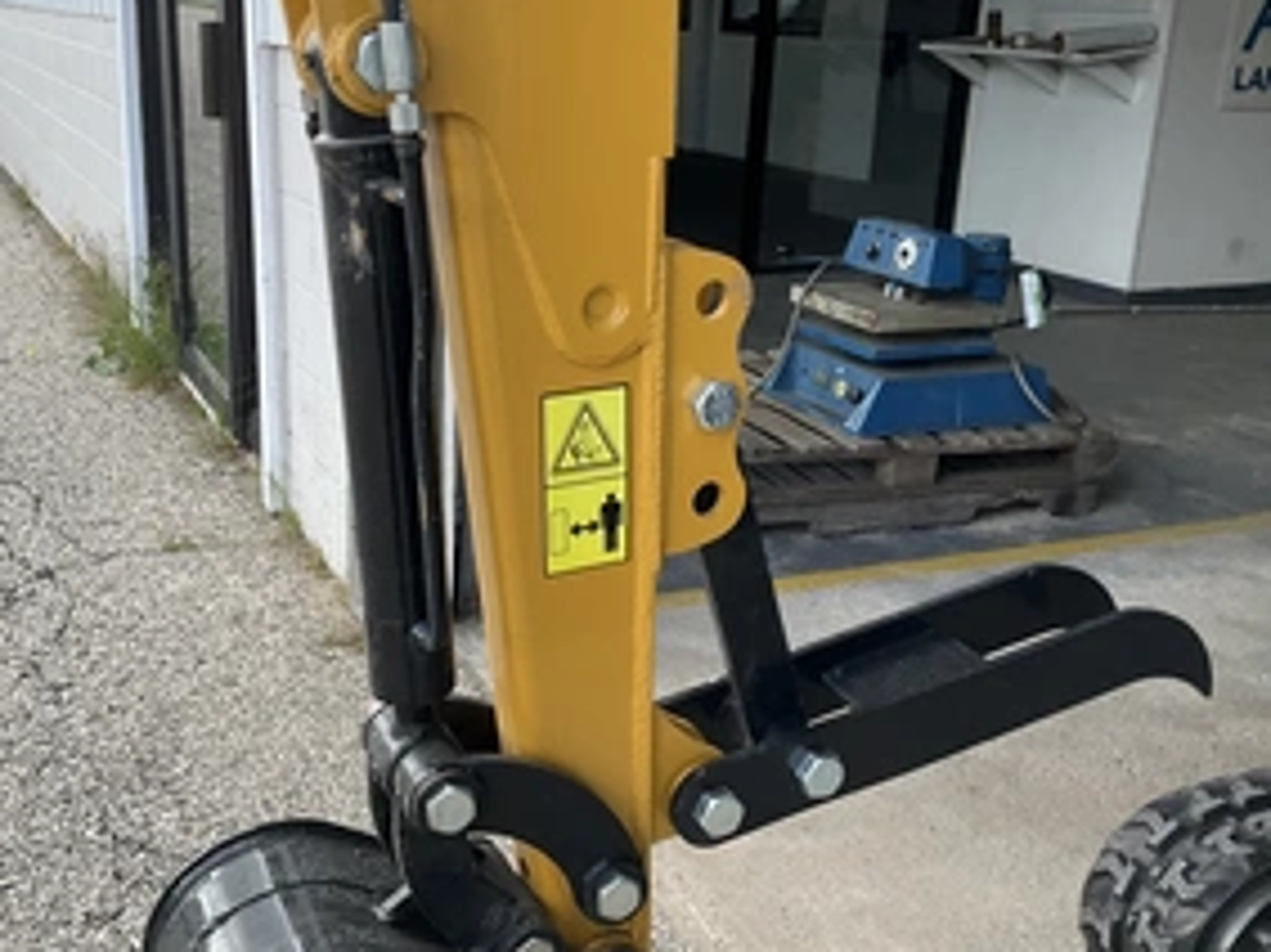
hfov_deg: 45.5
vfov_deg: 35.1
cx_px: 503
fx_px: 1505
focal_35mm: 41
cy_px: 498
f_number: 1.8
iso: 25
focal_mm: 3
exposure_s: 1/302
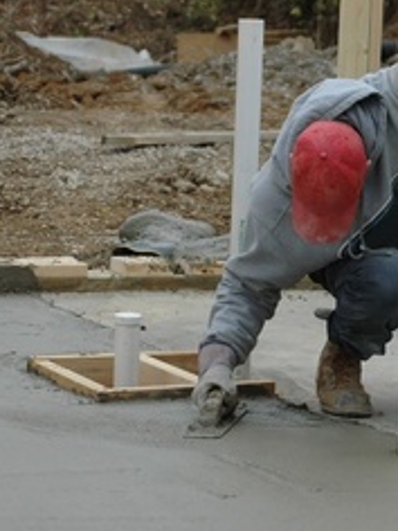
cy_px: 225
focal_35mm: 259
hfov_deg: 5.7
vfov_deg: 7.6
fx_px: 3970
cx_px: 359
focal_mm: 100
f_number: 7.1
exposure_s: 1/800
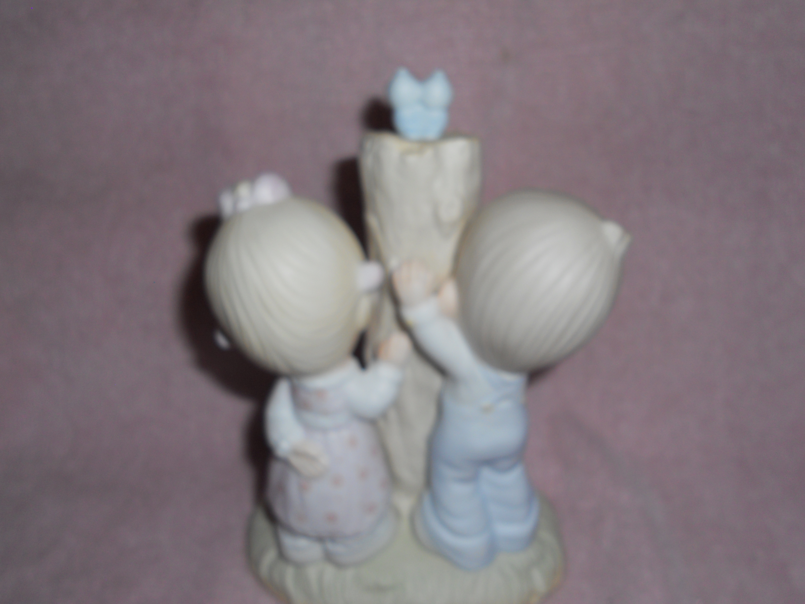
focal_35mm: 32
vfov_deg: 44.2
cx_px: 402
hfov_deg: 56.8
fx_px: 744
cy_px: 302
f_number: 8.8
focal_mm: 5.8
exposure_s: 1/25
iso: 80
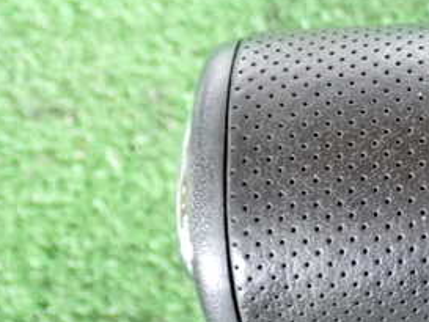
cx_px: 464
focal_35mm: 90
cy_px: 218
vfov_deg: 16.4
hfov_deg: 20.8
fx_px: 1116
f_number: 2.8
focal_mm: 7.31
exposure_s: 1/25
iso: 800
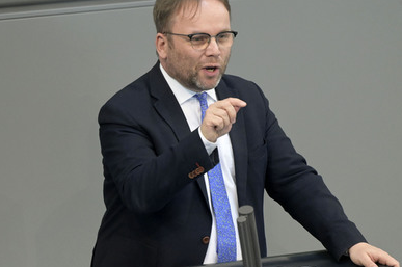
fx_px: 5465
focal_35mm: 490
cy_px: 122
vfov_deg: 2.8
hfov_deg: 4.2
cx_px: 207
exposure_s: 1/400
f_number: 5.6
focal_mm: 420
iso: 10000
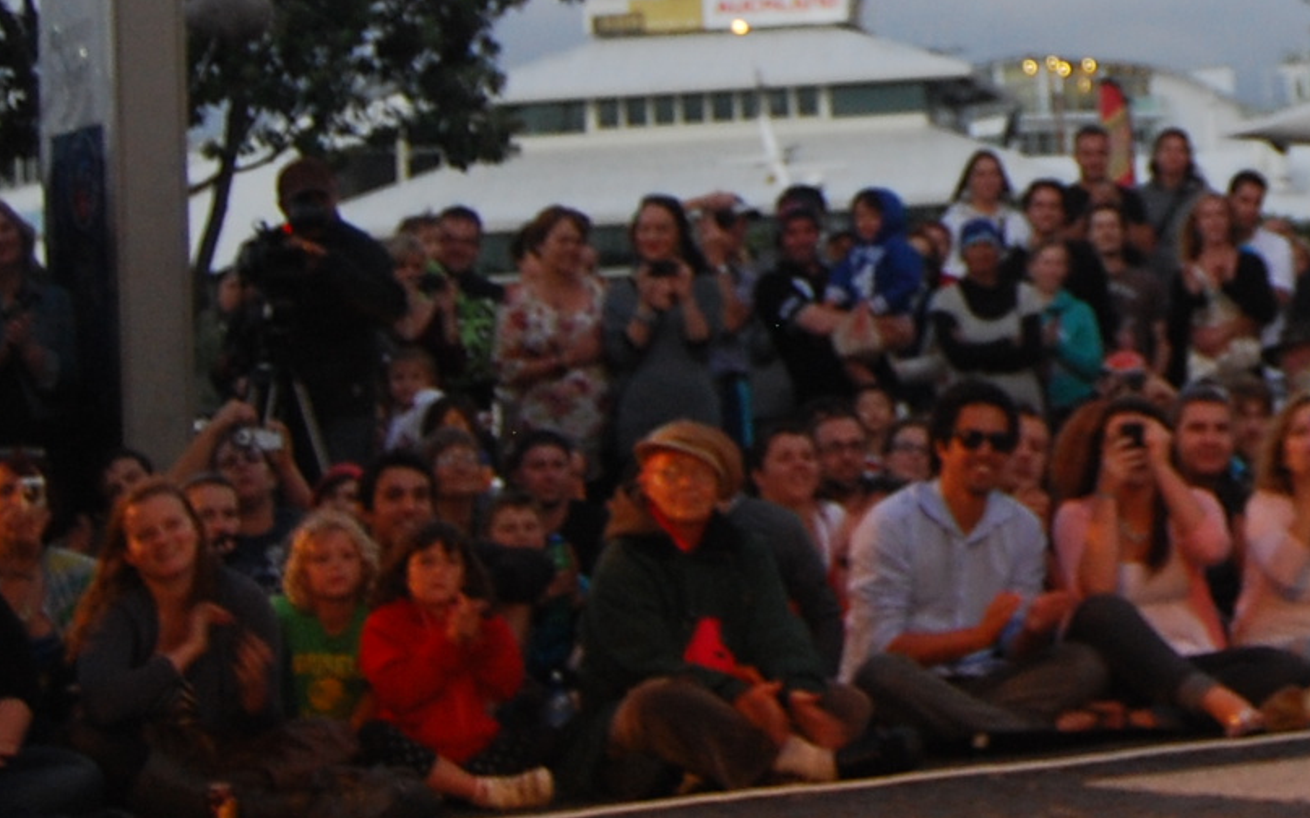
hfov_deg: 13.9
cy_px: -310
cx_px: 1860
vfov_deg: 9.0
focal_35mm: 143
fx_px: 5104
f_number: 4
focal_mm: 26
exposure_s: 1/30
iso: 360
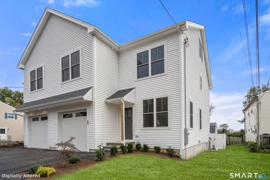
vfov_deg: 67.3
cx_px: 135
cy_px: 90
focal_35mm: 18
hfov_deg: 90.0
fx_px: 135
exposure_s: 1/800
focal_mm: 18
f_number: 7.1
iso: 320
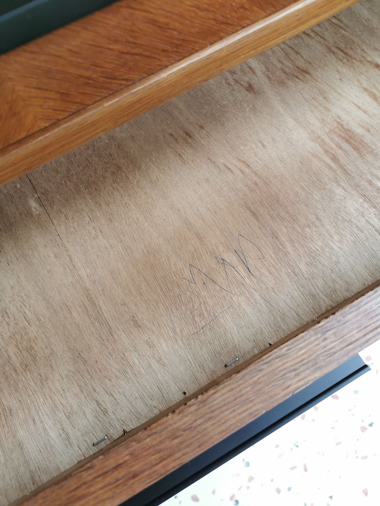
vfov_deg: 65.3
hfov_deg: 51.4
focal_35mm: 27
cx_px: 190
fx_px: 395
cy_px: 253
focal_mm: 5.58
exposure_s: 1/50
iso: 125
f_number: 1.8
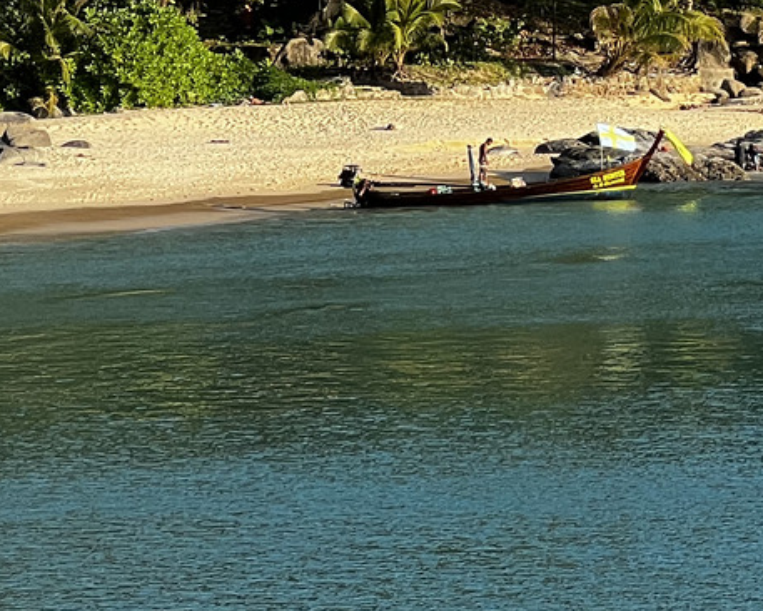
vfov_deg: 5.8
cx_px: 1306
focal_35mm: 263
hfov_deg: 7.2
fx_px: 5942
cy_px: -207
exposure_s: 1/352
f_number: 2.8
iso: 32
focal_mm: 9
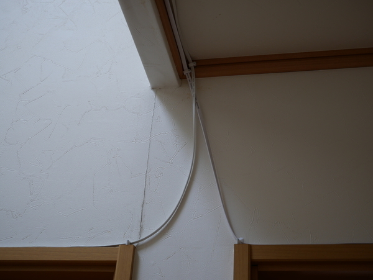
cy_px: 140
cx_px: 186
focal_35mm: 54
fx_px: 582
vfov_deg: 27.1
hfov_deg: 35.5
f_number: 4.6
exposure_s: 1/80
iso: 200
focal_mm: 27
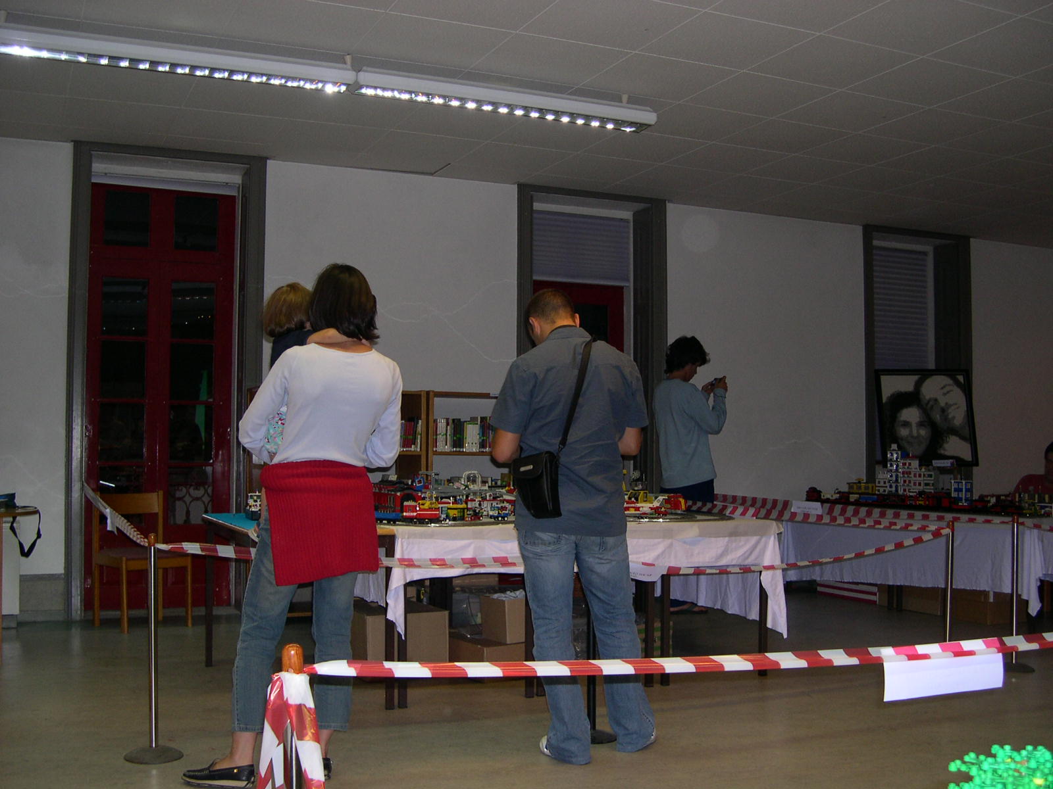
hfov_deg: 49.0
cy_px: 394
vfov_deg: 37.7
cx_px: 526
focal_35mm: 38
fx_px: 1156
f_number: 2.8
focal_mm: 8
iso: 167
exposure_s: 1/60
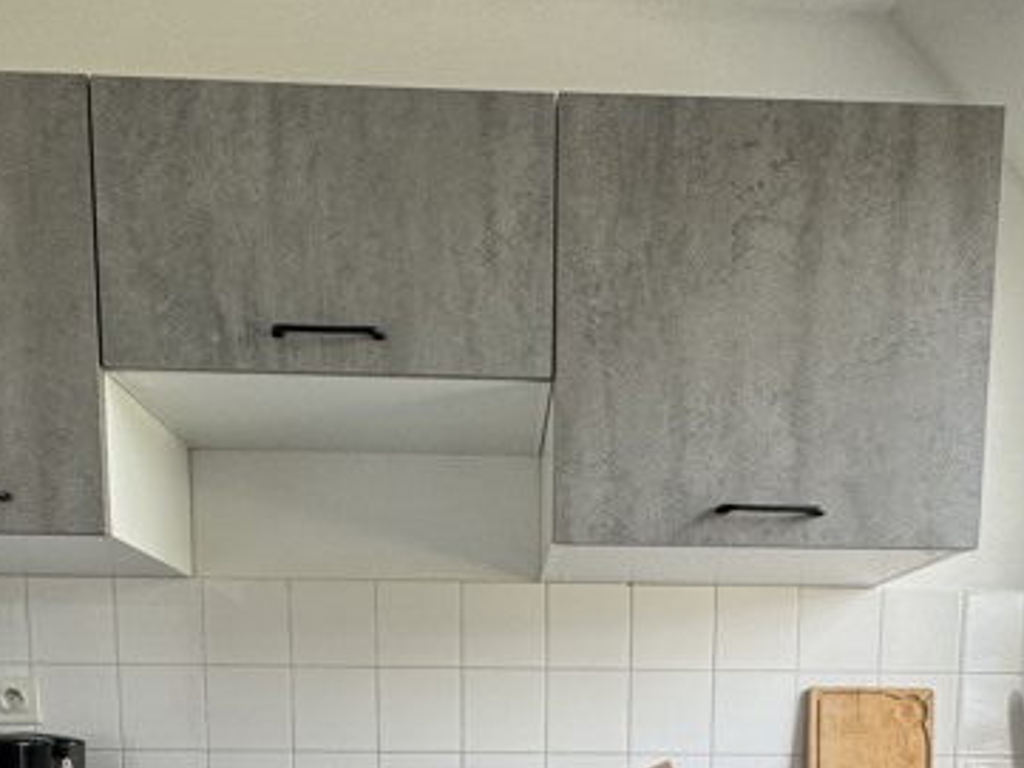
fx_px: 917
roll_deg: -0.7
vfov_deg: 37.8
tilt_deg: -7.0
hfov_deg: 58.3
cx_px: 528
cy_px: 847
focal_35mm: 31
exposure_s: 1/99
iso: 64
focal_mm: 2.22
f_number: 2.2
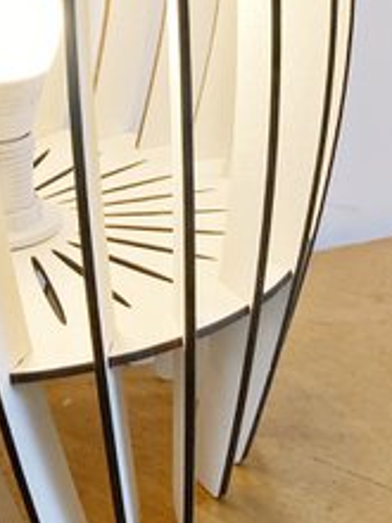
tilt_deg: -2.6
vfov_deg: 17.6
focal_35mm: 102
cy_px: -219
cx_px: 171
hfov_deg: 14.5
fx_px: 1540
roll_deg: +3.1
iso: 32
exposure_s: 1/100
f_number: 1.8
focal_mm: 3.99
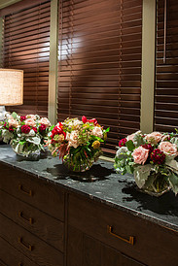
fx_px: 267
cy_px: 95
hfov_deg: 36.8
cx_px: 72
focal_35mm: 36
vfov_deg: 52.4
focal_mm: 17
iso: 200
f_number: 22
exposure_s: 10
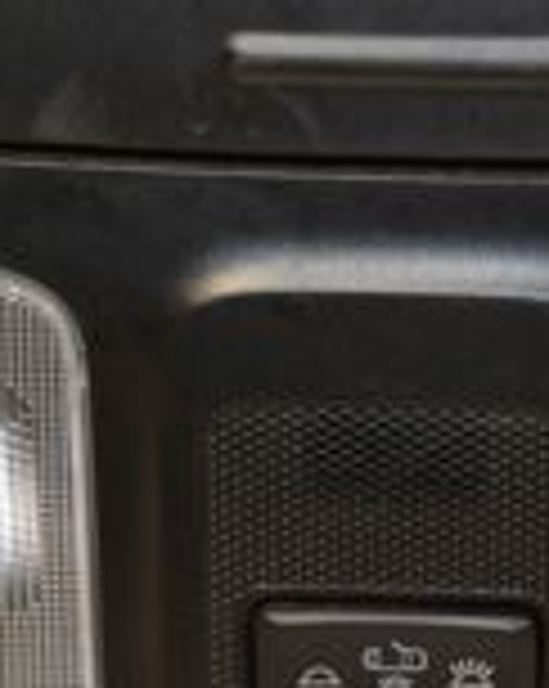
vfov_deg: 6.8
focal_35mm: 283
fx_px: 5759
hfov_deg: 5.4
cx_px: 500
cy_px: 229
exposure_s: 1/125
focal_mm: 48
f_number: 4.8
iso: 800
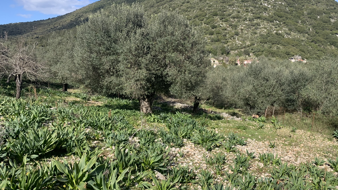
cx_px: 172
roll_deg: -0.4
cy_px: 94
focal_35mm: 29
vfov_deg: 40.2
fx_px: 260
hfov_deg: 66.1
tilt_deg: -7.0
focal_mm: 4.25
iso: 25
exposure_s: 1/1513
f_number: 1.8
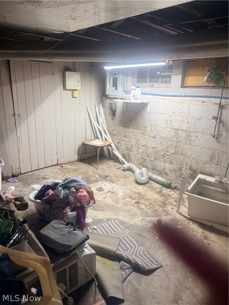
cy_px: 152
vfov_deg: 71.6
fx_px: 212
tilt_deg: -15.4
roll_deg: -2.3
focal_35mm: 24
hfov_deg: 56.8
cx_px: 114
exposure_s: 1/60
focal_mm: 6.76
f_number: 1.78
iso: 160
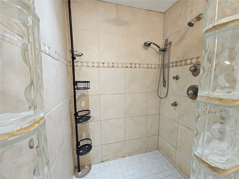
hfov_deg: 106.2
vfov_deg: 89.9
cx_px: 120
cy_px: 90
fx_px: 90
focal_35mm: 13
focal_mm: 2.2
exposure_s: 1/60
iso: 160
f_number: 2.2
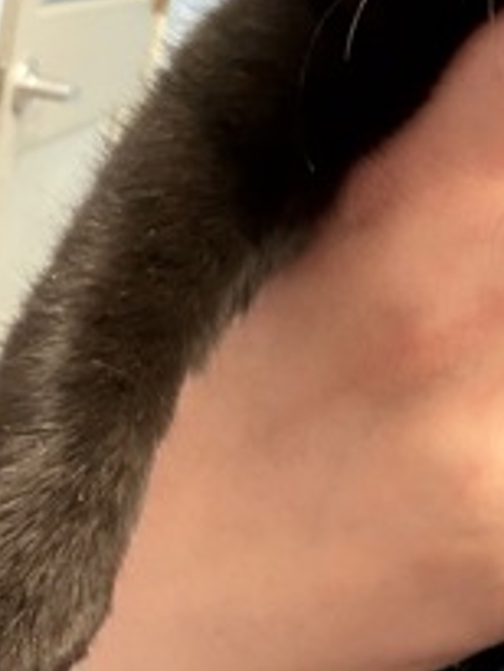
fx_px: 1590
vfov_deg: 23.3
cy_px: 82
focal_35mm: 82
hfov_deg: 17.0
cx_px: 651
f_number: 1.9
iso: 250
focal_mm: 2.71
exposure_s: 1/32
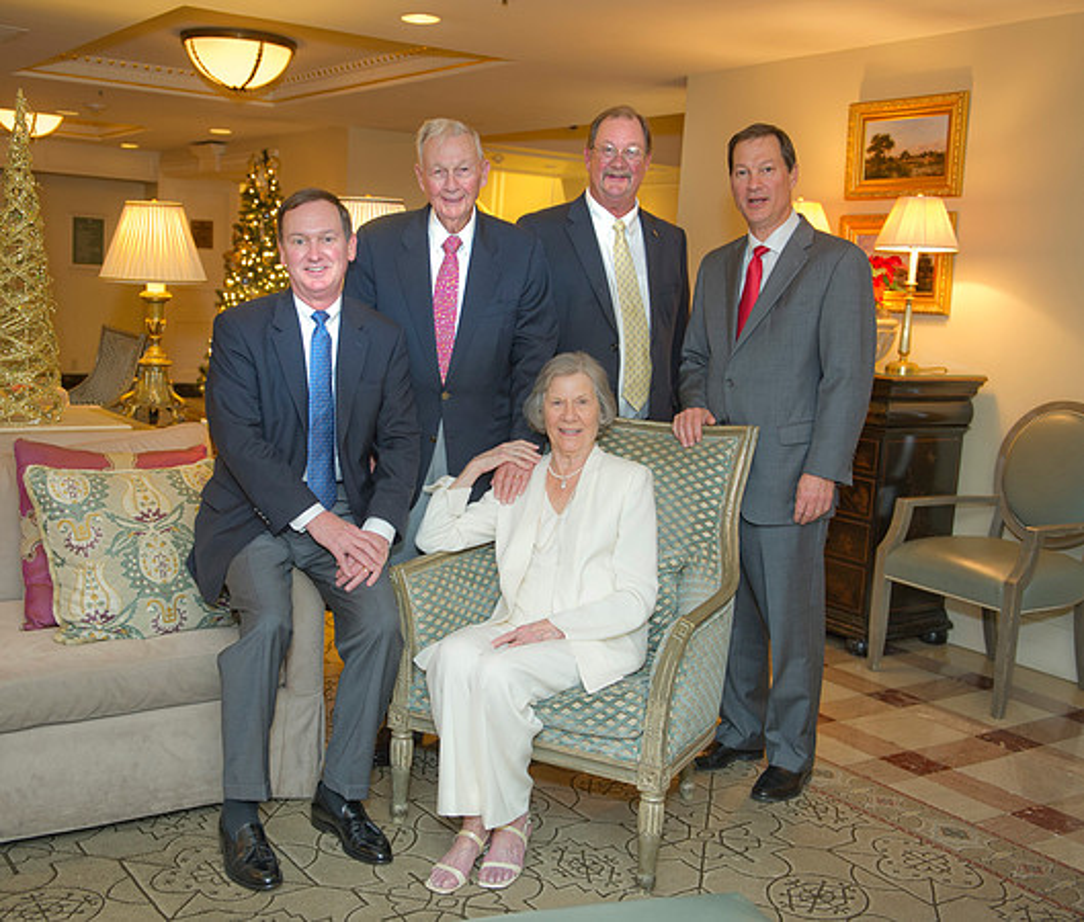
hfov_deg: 44.3
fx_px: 1329
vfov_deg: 38.3
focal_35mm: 40
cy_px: 454
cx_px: 486
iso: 1250
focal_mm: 34
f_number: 3.2
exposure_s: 1/60
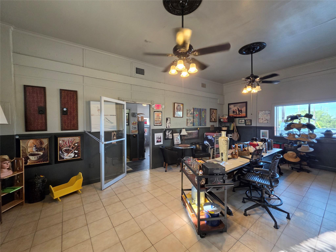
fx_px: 126
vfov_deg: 89.9
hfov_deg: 106.2
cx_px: 168
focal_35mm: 13
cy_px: 126
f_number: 1.9
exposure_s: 1/120
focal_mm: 2.2
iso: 250
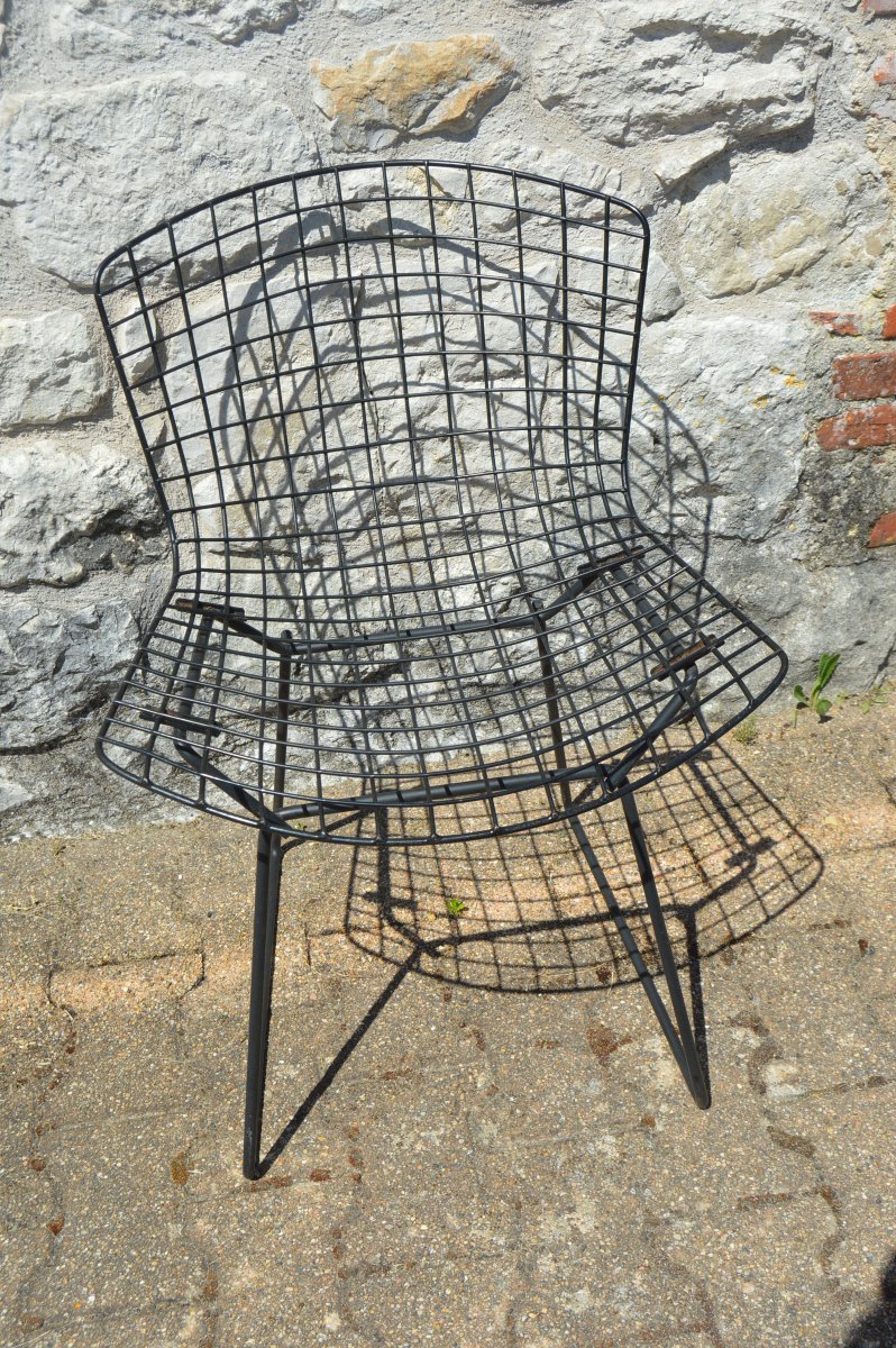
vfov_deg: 49.6
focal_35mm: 39
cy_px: 674
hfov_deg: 34.2
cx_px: 448
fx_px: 1458
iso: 100
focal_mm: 26
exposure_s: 1/250
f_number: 8
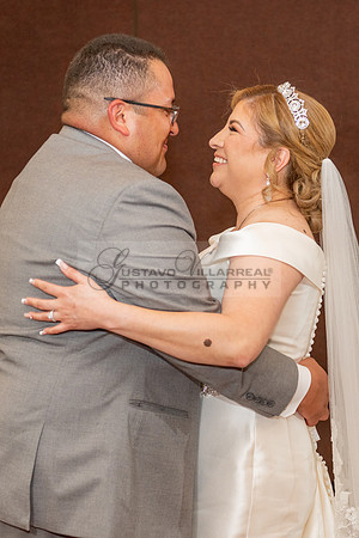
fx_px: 1291
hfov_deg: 15.8
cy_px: 293
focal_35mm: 86
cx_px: 194
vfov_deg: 23.6
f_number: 3.5
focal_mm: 50
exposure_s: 1/125
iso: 800
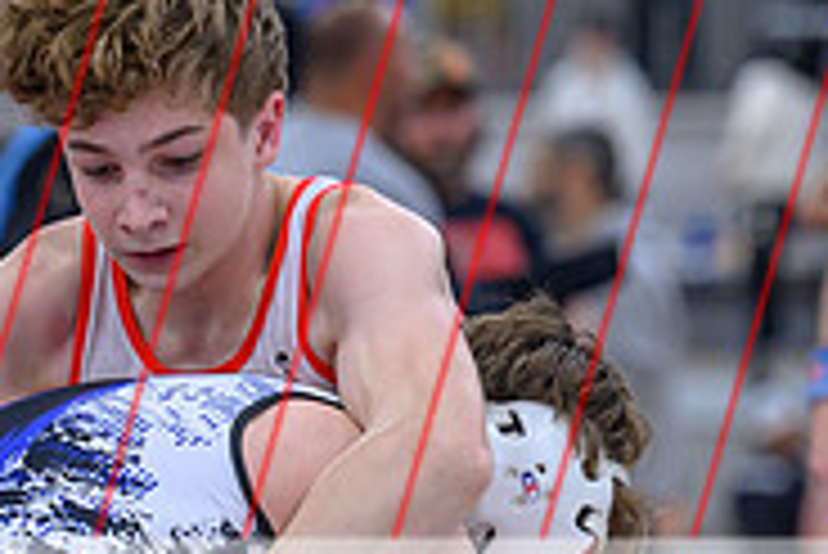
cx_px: 148
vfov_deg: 3.1
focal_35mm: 451
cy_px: 617
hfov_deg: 4.6
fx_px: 10381
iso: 900
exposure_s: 1/640
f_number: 2.8
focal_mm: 100
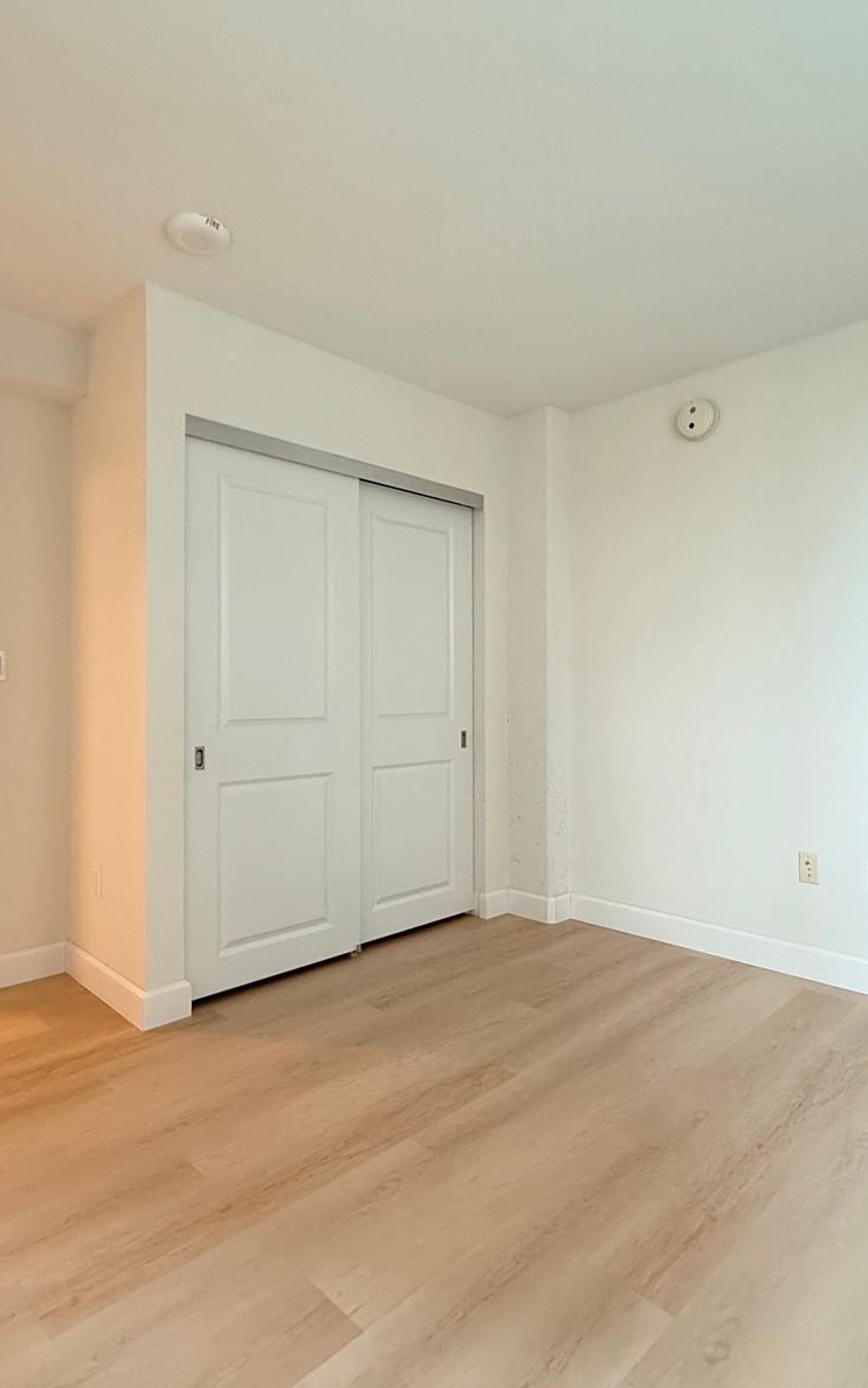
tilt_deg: +0.3
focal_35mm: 20
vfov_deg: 85.1
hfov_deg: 59.6
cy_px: 688
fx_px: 757
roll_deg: -0.1
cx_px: 453
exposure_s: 1/60
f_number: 2.2
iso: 320
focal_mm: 2.22
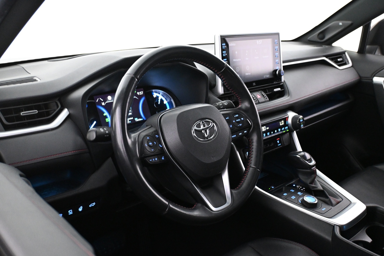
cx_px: 192
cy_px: 128
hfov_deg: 56.1
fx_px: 360
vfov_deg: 39.1
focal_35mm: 34
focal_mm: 22.5
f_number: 4
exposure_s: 1/40
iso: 4000
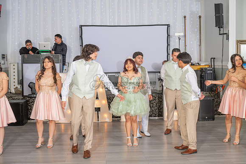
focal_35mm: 50
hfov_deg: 39.6
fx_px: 342
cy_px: 82
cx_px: 123
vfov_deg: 27.0
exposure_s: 1/160
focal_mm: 50
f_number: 3.5
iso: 500
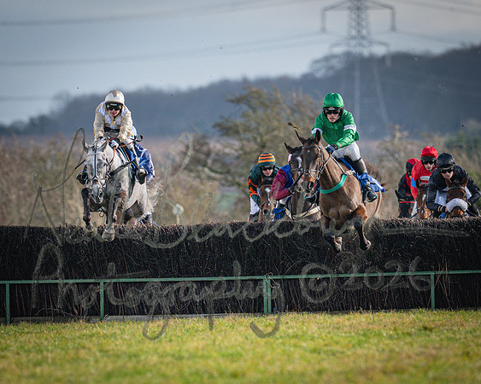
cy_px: 192
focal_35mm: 886
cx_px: 166
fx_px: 12602
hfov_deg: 2.2
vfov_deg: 1.7
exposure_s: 1/1600
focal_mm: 400
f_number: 5
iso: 400
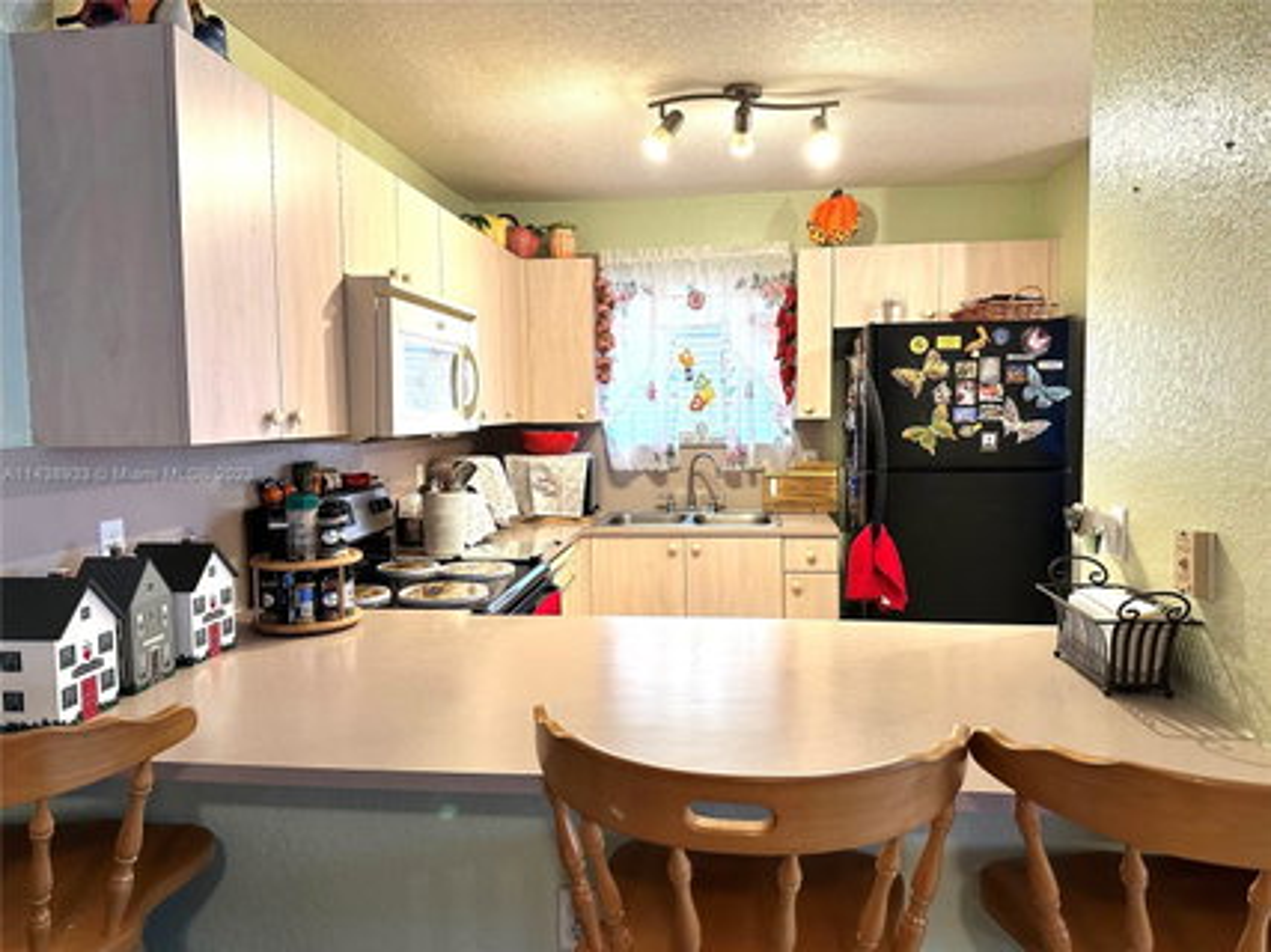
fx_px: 881
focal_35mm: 24
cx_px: 636
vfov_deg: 56.8
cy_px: 476
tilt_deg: -5.1
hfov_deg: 71.6
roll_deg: +0.4
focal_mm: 6.86
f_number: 1.78
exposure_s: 1/60
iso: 200
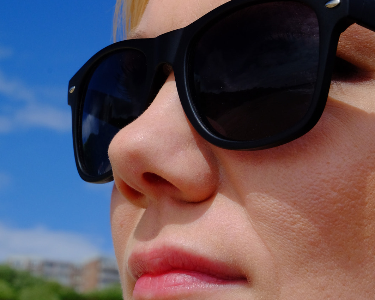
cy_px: 199
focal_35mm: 106
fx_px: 1176
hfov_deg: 18.1
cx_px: 187
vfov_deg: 14.5
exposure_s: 1/180
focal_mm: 50
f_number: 18
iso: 1000
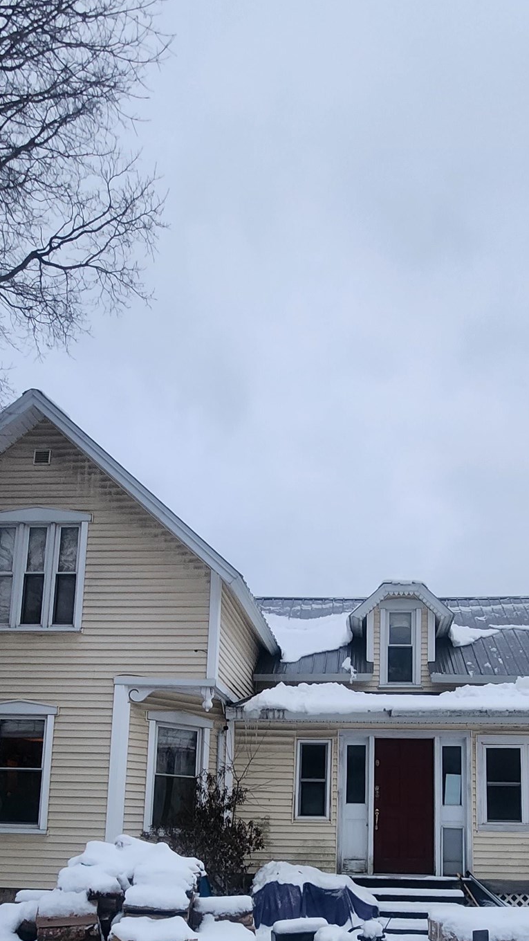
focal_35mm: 24
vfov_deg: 69.3
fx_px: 598
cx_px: 309
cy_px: 746
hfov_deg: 47.5
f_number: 2.2
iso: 400
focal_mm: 2.2
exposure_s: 1/30
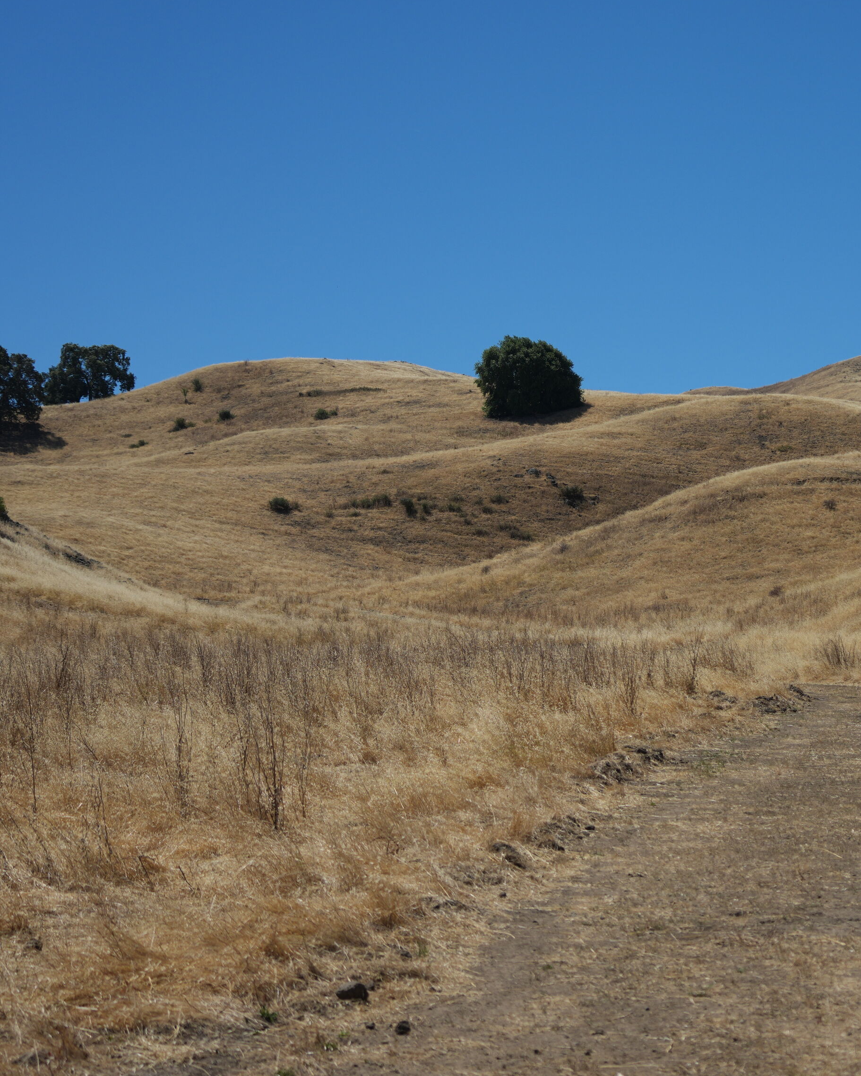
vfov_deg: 21.5
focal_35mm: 89
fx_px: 2835
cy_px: 500
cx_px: 764
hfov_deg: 17.0
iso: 200
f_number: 4.5
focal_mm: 50
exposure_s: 1/2500
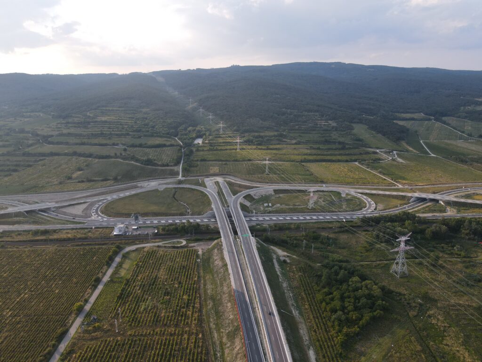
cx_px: 241
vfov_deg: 56.8
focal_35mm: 24
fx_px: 334
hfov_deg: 71.6
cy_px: 181
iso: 100
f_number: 2.8
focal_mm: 4.5
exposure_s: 1/250
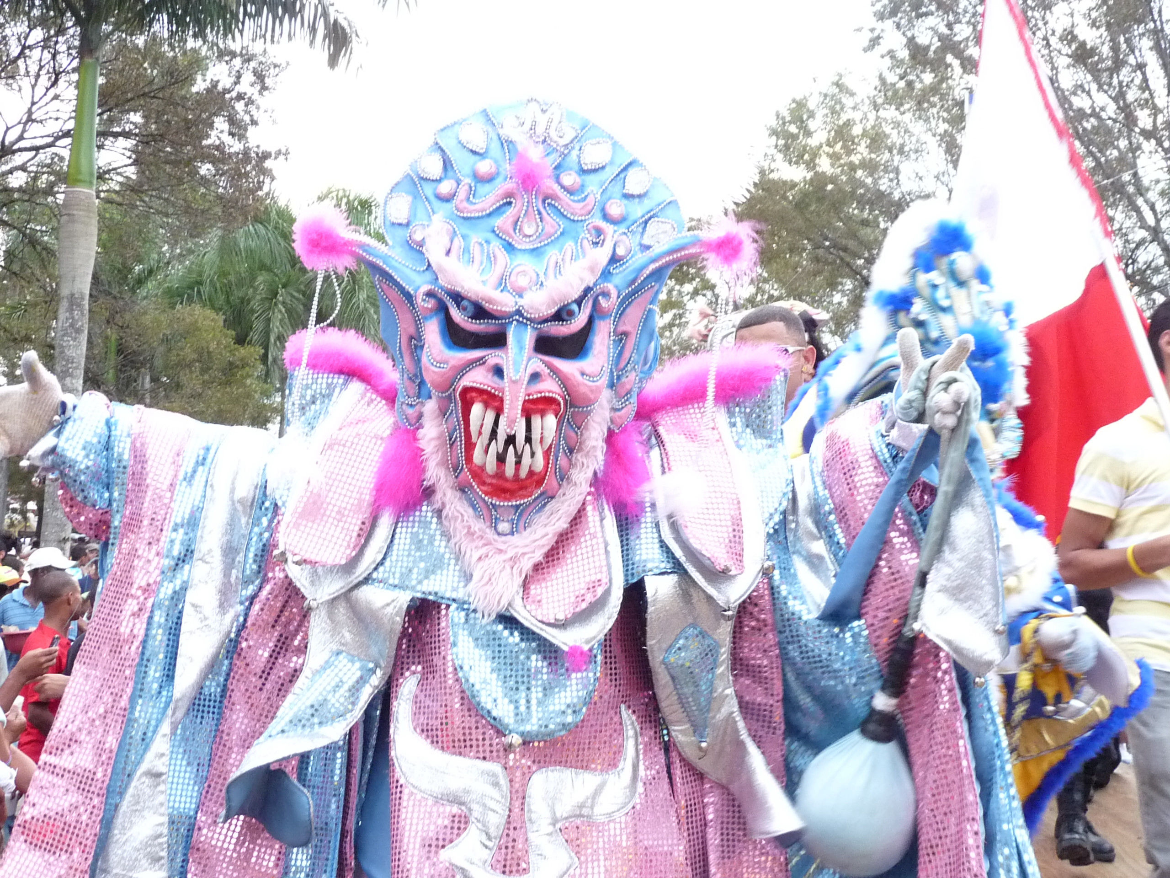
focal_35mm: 39
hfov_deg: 47.9
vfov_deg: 36.8
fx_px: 1318
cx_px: 585
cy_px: 439
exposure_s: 1/60
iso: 320
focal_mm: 4.8
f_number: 2.8
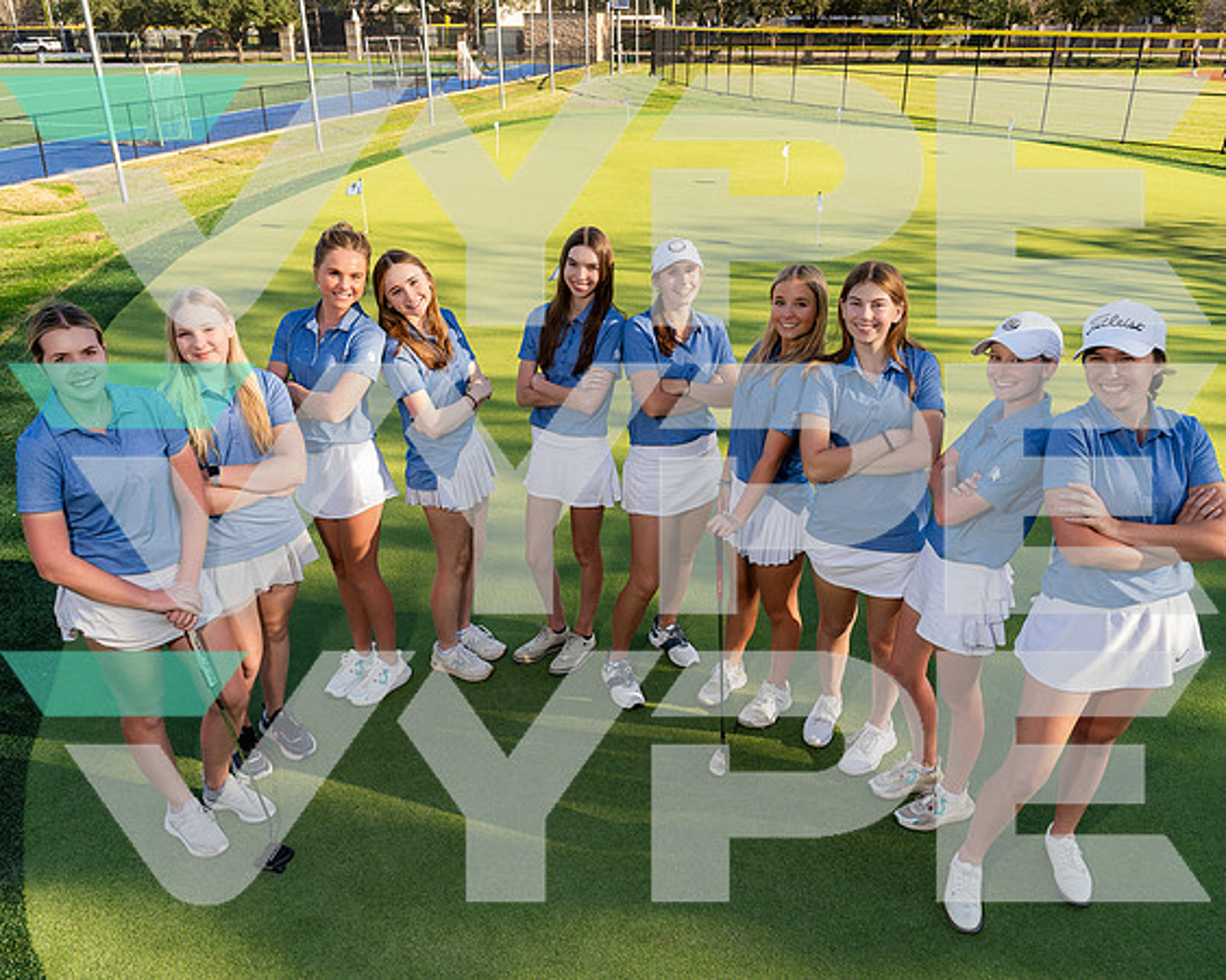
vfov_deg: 51.3
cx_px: 611
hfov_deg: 61.9
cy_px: 490
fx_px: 1021
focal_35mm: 28
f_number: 5.6
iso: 250
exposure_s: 1/250
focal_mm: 24
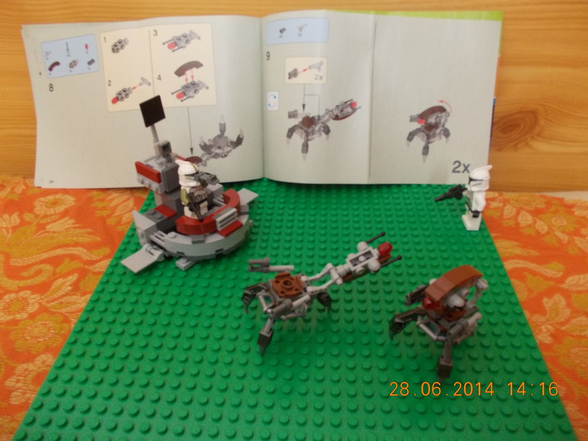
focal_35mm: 28
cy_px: 220
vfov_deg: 49.7
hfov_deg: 63.4
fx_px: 476
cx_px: 294
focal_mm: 4
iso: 200
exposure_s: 1/6
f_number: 2.7
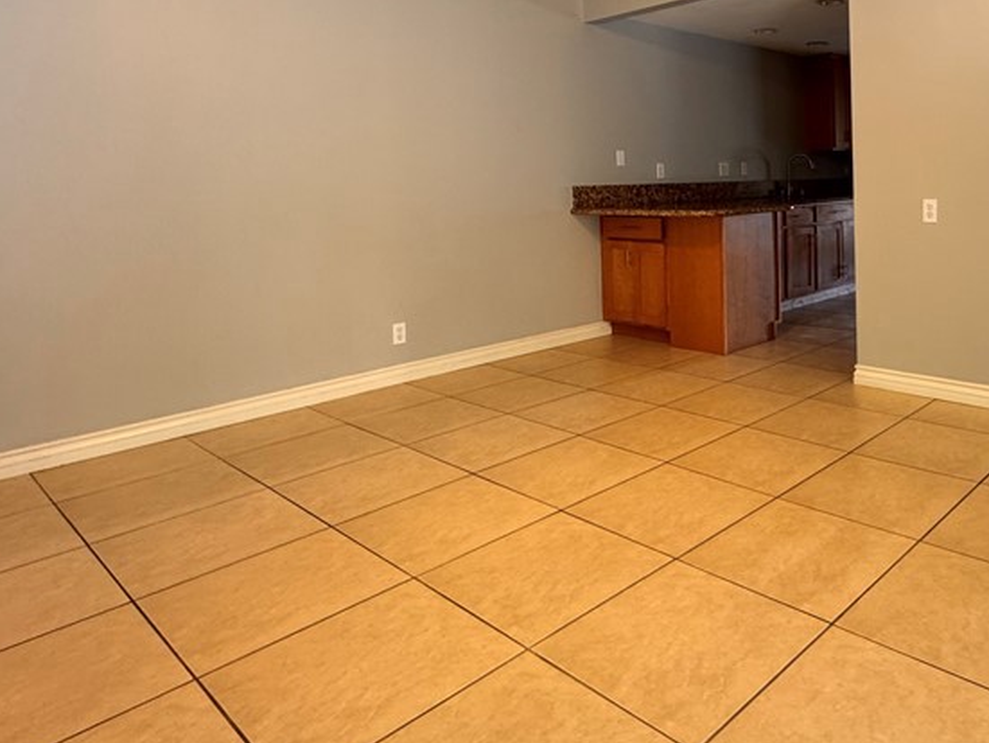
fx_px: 743
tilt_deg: -1.3
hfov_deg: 64.0
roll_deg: +0.8
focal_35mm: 26
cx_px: 718
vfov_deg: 50.8
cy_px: 183
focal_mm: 2.22
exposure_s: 1/60
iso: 250
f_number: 2.2
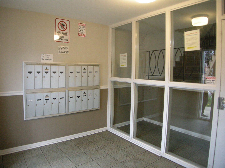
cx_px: 112
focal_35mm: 36
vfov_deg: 39.7
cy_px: 84
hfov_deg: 51.4
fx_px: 234
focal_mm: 7.5
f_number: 2.7
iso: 231
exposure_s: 1/7.9
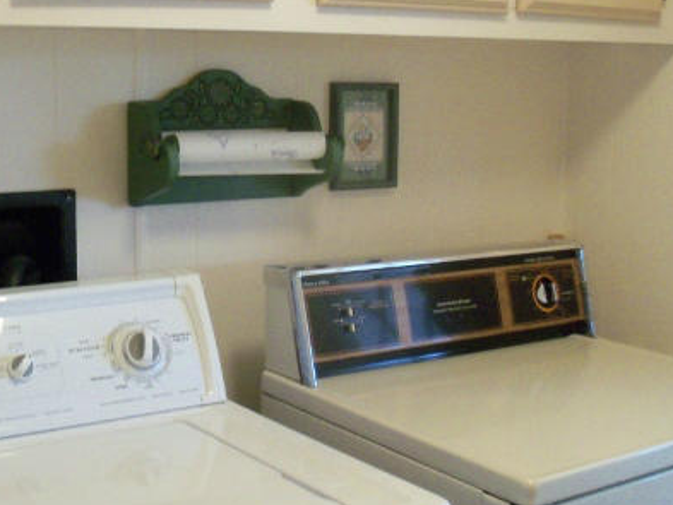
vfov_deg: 25.7
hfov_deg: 33.7
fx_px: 1109
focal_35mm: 57
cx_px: 283
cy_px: 281
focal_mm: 6.3
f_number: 3
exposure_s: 1/30
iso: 250
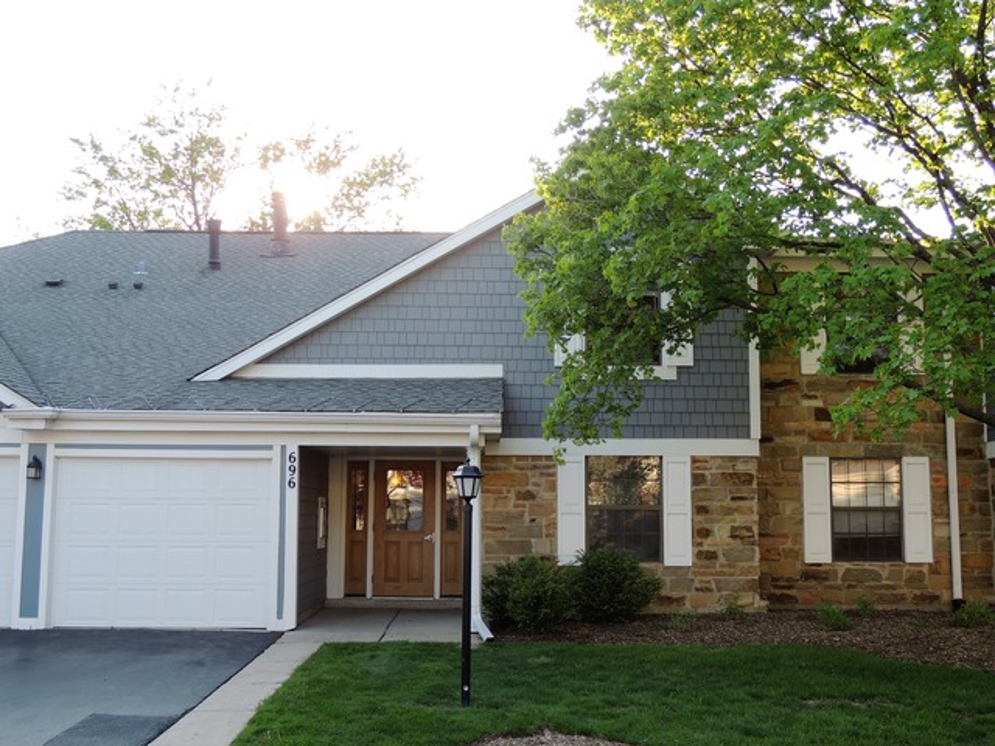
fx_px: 1150
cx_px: 498
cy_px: 373
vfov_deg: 36.0
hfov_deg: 46.8
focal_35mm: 40
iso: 100
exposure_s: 1/125
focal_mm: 7.1
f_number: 3.3
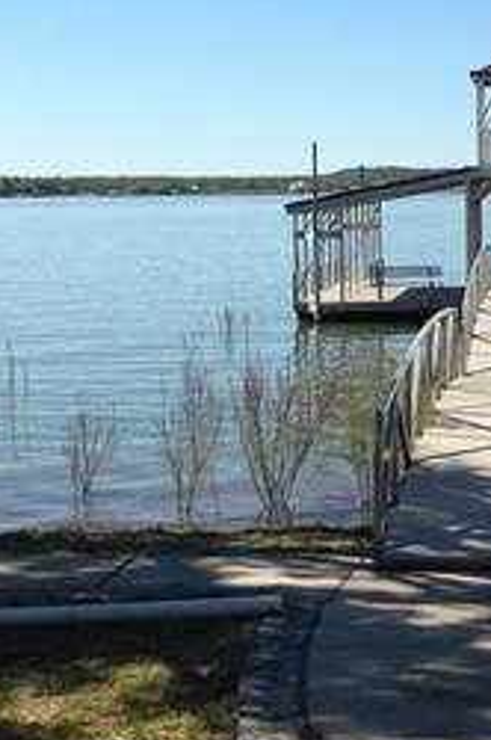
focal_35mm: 88
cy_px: 302
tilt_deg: -3.2
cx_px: 396
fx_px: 1805
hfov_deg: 15.4
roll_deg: +0.6
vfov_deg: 23.1
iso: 50
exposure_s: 1/1748
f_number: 2.4
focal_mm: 4.12
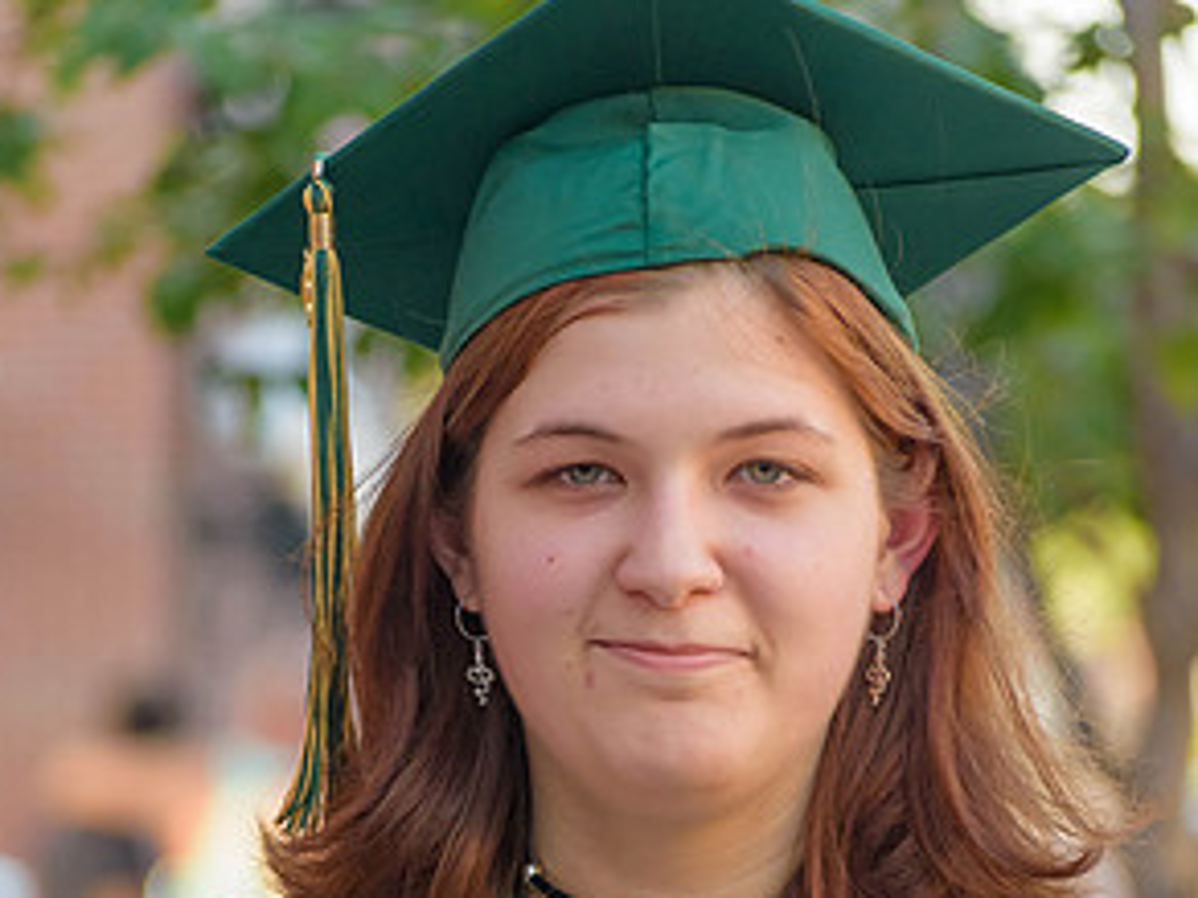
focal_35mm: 367
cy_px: 857
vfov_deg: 4.0
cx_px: 587
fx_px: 12701
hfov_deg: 5.4
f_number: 5
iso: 1400
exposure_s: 1/500
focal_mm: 165
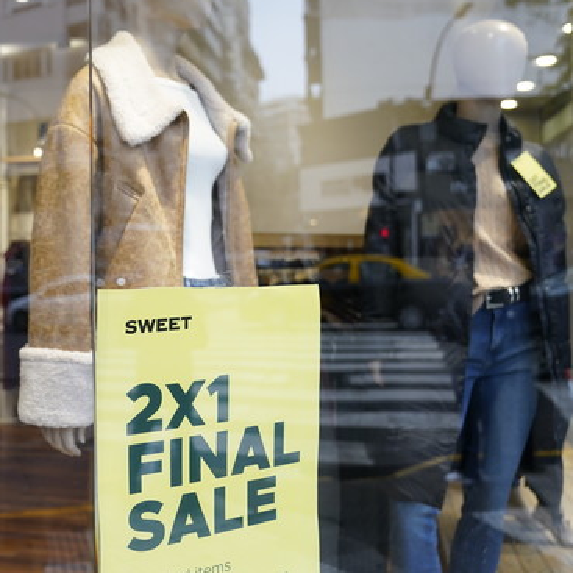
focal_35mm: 40
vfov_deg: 41.7
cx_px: 136
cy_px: 239
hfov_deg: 40.5
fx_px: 749
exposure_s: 1/800
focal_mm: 24
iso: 1600
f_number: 2.8
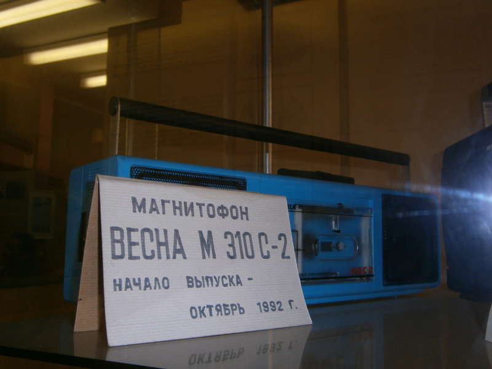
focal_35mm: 36
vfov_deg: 39.7
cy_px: 184
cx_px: 246
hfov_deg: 51.4
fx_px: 512
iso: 125
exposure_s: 1/40
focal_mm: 6.4
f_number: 3.1
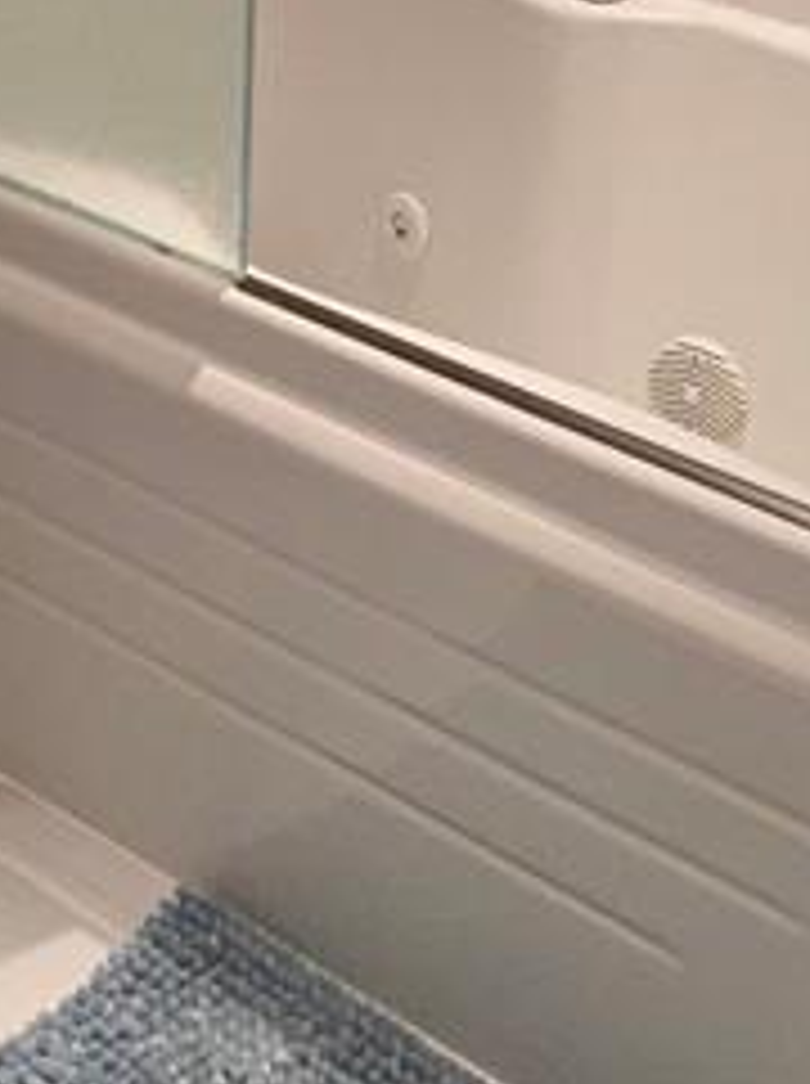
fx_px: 2596
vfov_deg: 21.6
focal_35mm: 83
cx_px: -36
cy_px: -274
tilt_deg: -13.7
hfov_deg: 17.3
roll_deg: +0.5
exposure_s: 1/60
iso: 160
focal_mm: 4.25
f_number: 1.8
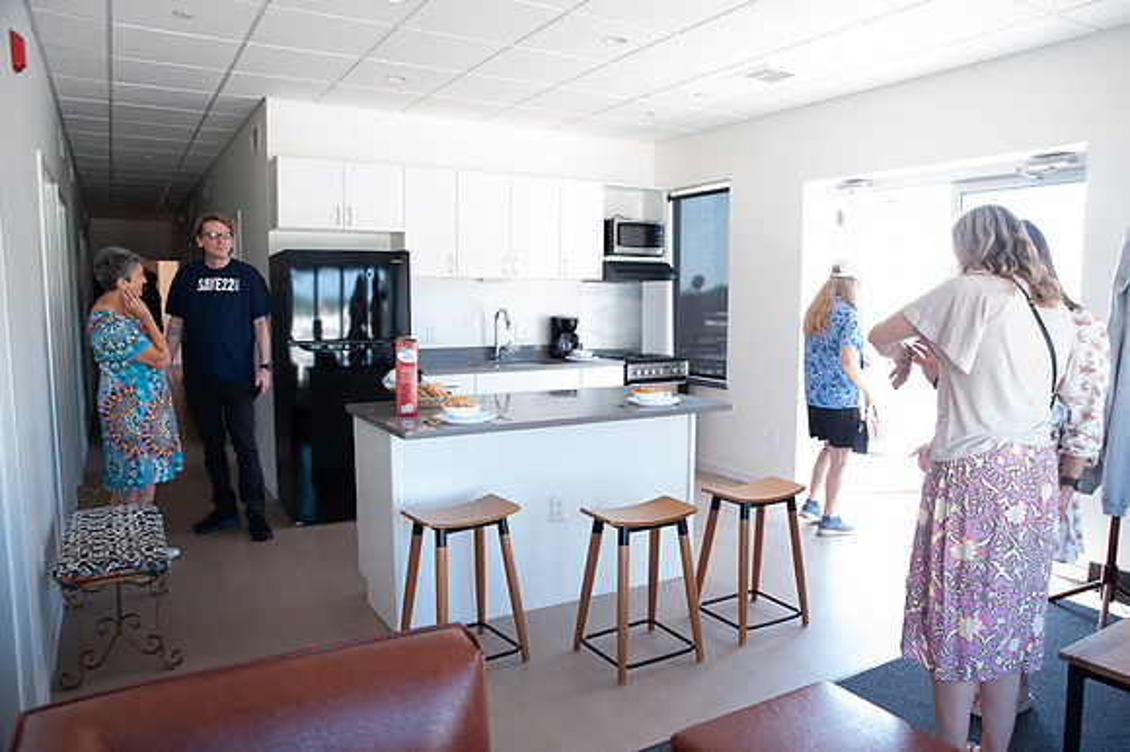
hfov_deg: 71.9
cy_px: 370
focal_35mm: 25
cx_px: 580
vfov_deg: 51.6
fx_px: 779
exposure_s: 1/125
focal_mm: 24
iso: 1250
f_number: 5
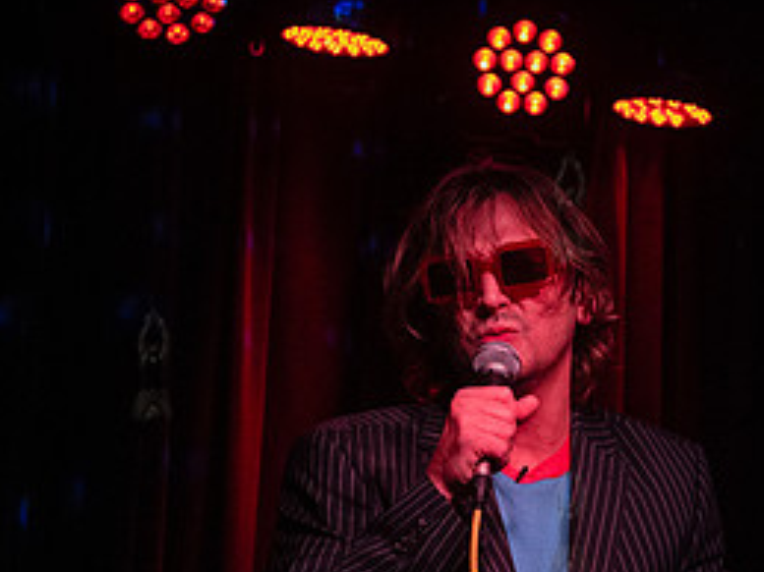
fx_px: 2713
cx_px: 486
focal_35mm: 123
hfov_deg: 16.0
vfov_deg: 12.0
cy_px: 519
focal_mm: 52
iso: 10000
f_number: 4
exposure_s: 1/400
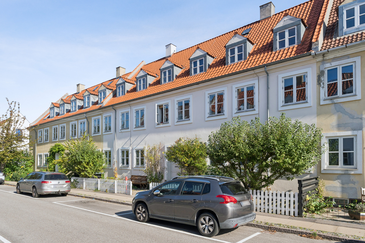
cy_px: 122
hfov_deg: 77.7
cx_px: 182
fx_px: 227
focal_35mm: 22
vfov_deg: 56.5
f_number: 6.3
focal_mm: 14.9
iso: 400
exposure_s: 1/1000
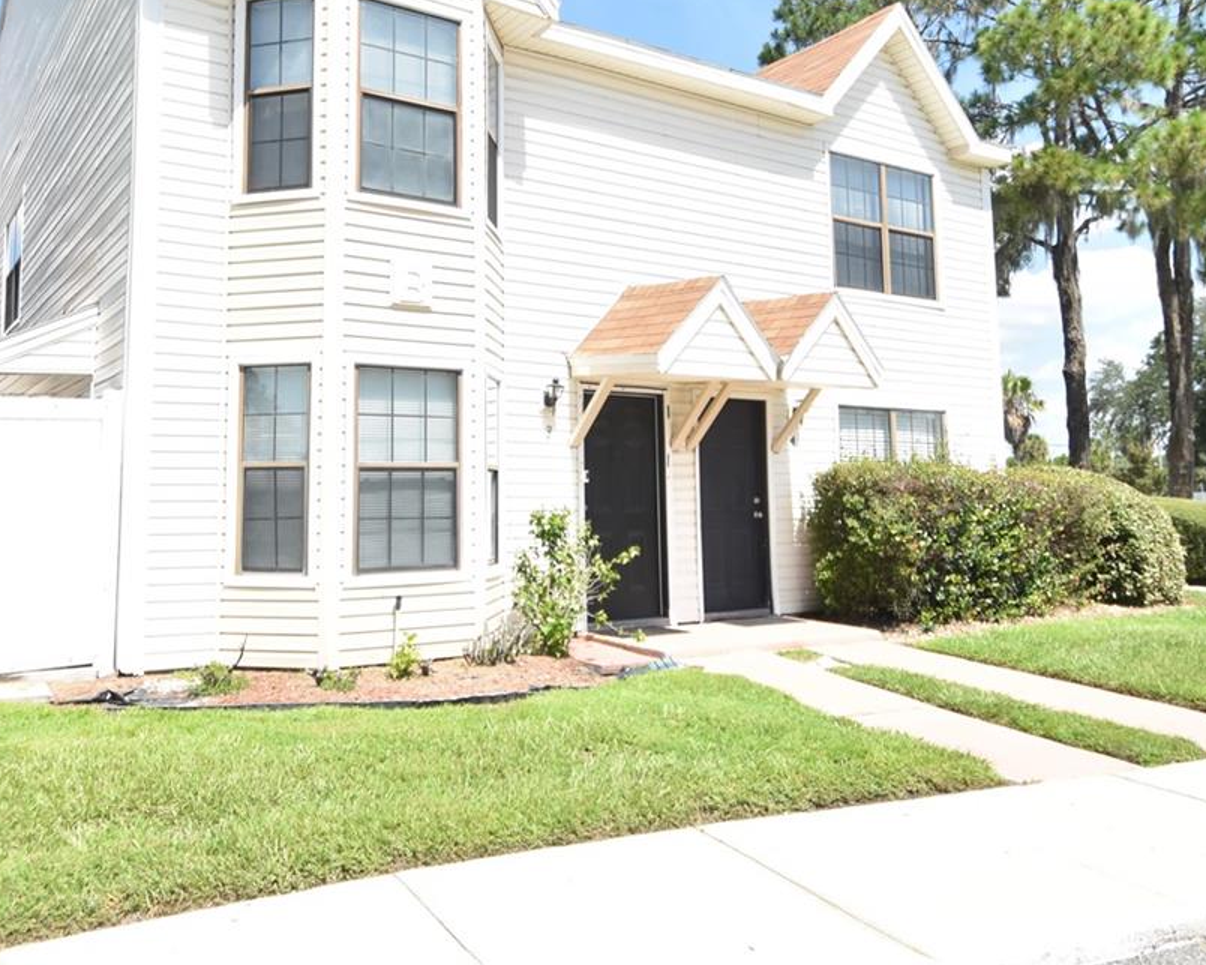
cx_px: 528
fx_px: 999
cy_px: 374
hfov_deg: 62.0
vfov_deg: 51.1
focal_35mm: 28
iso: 800
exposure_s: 1/4000
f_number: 3.5
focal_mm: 10
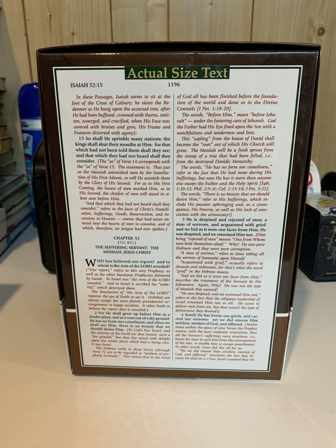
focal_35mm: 26
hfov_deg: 53.1
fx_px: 336
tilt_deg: -18.1
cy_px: 224
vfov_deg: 67.3
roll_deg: +0.5
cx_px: 168
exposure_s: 1/60
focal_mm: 4.25
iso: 160
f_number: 1.8
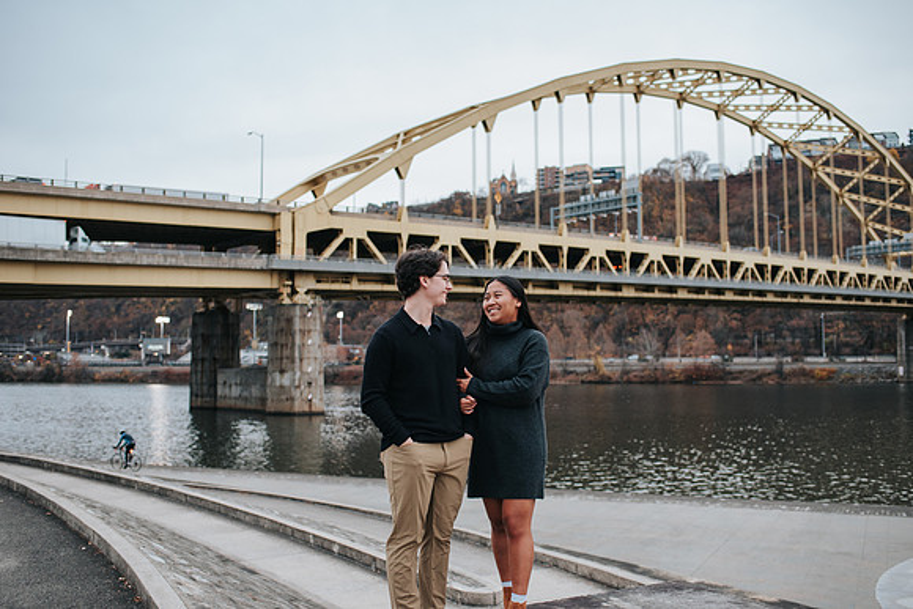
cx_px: 456
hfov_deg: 53.6
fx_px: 904
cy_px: 304
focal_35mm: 36
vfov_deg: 37.2
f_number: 2.8
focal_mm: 35
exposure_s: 1/320
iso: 720
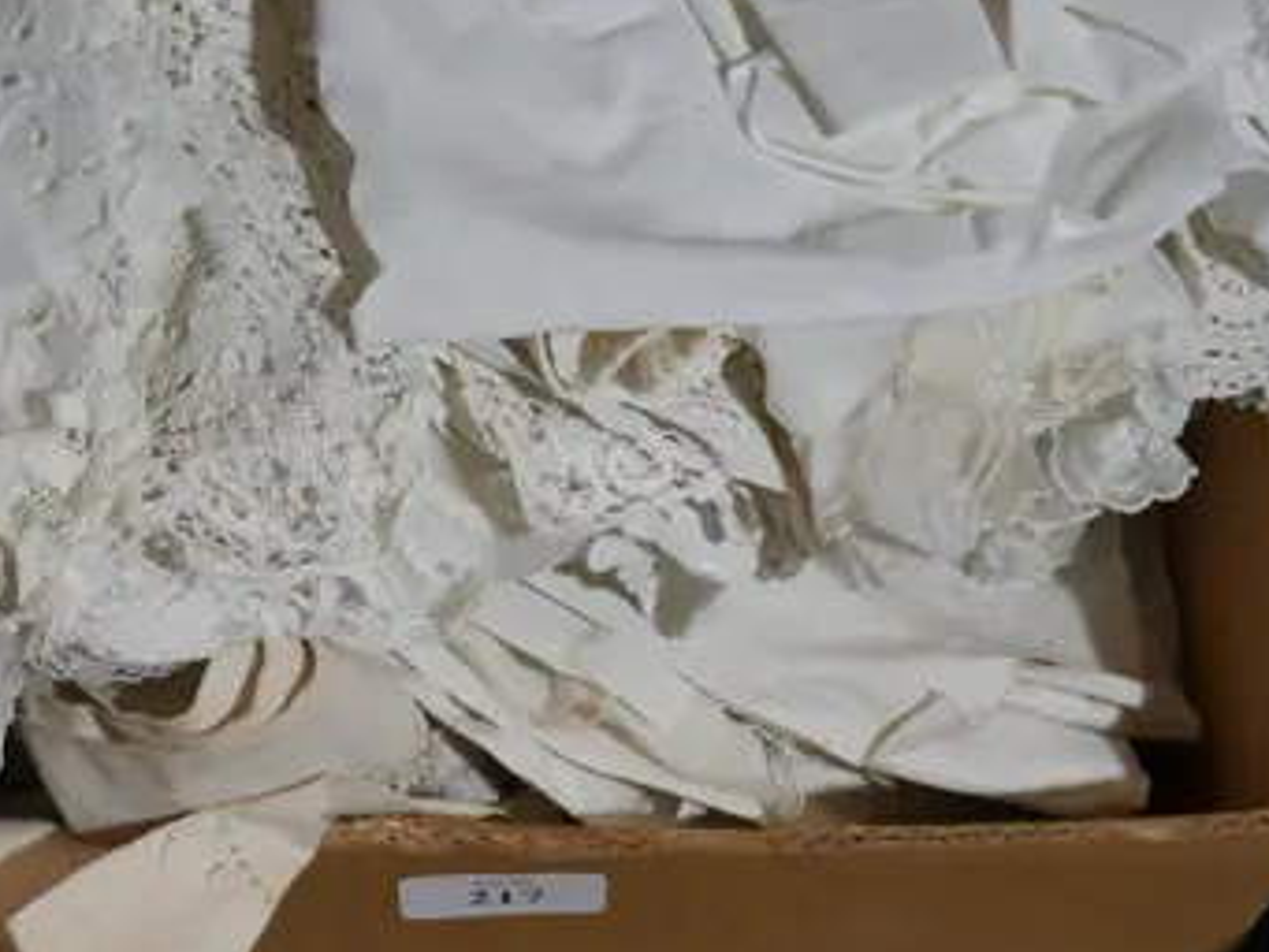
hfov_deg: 20.1
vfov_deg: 15.3
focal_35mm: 96
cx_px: 171
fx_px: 3521
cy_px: 192
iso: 200
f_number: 3.6
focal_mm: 16
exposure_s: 1/60
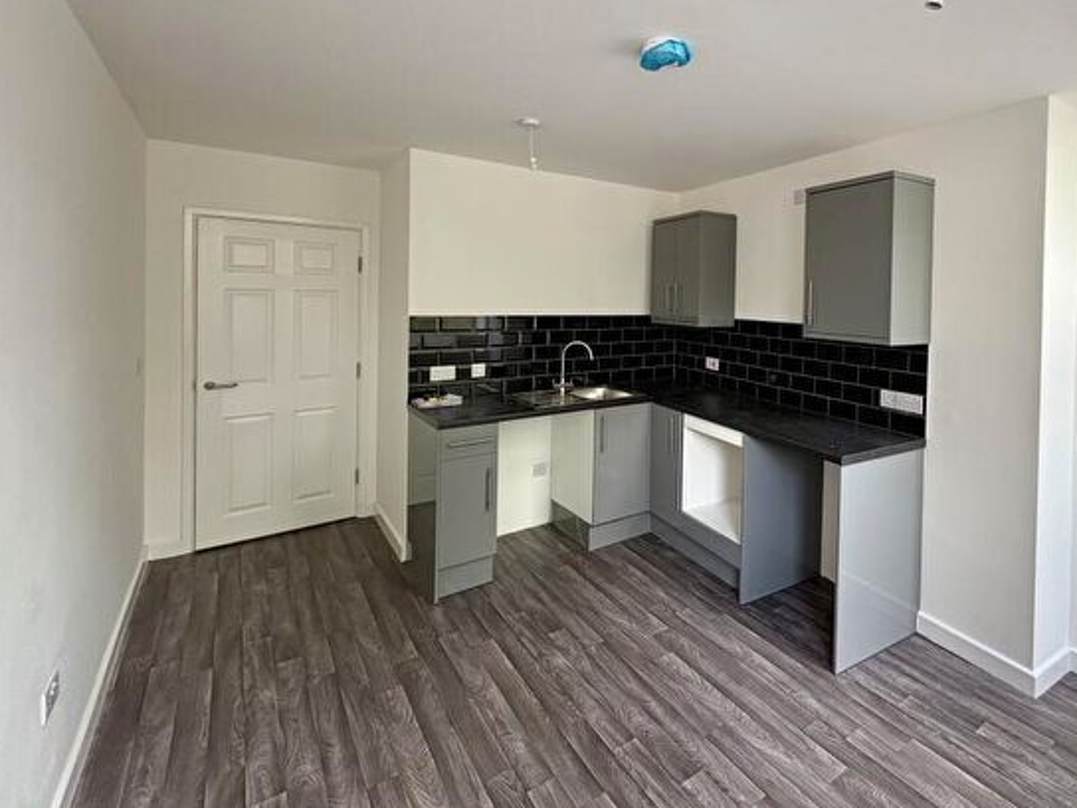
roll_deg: -0.9
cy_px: 306
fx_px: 560
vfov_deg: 70.5
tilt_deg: -0.7
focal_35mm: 18
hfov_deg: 85.8
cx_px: 683
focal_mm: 2.22
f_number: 2.2
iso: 200
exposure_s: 1/96
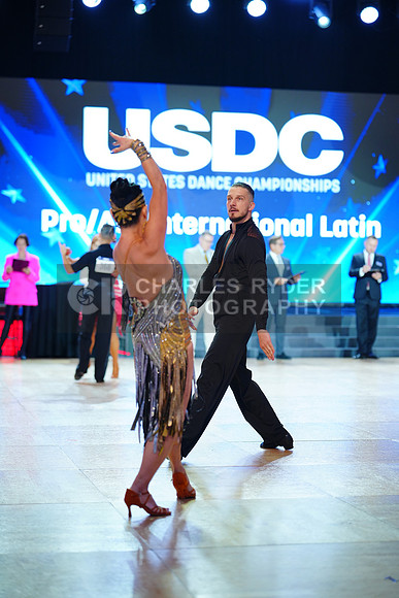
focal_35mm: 78
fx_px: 1296
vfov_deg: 26.0
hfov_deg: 17.5
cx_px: 200
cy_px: 299
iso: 500
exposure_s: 1/400
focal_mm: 78
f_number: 2
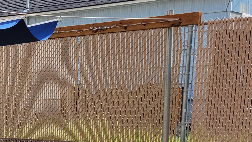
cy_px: 183
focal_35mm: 88
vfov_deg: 13.3
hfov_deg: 21.7
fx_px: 588
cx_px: -81
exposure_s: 1/2246
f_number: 1.8
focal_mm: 5.4
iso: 40
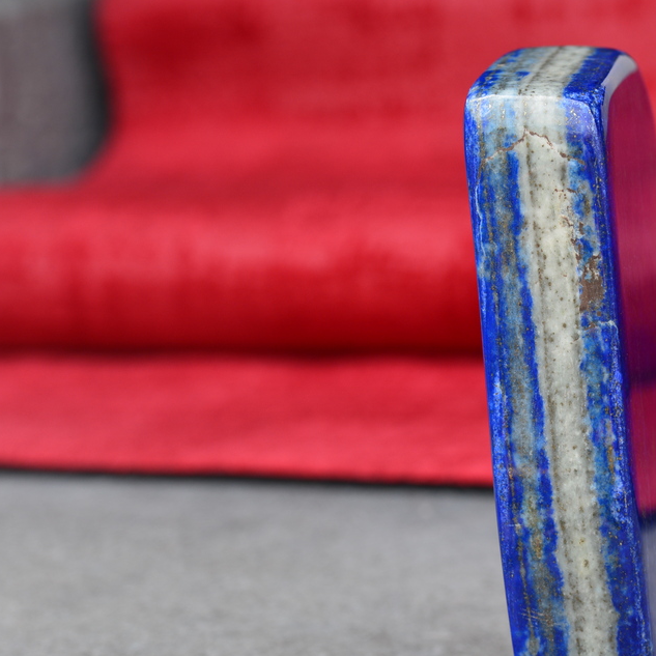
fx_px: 5098
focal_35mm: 238
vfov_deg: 7.4
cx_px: 518
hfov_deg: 7.4
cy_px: 377
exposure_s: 1/80
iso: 200
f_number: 10
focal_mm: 105
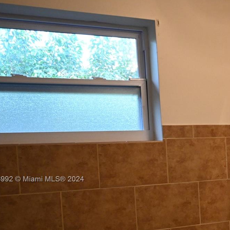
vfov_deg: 30.4
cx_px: 250
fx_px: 413
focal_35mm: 55
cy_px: 180
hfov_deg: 28.4
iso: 2200
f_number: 5.6
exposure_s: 1/125
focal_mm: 18
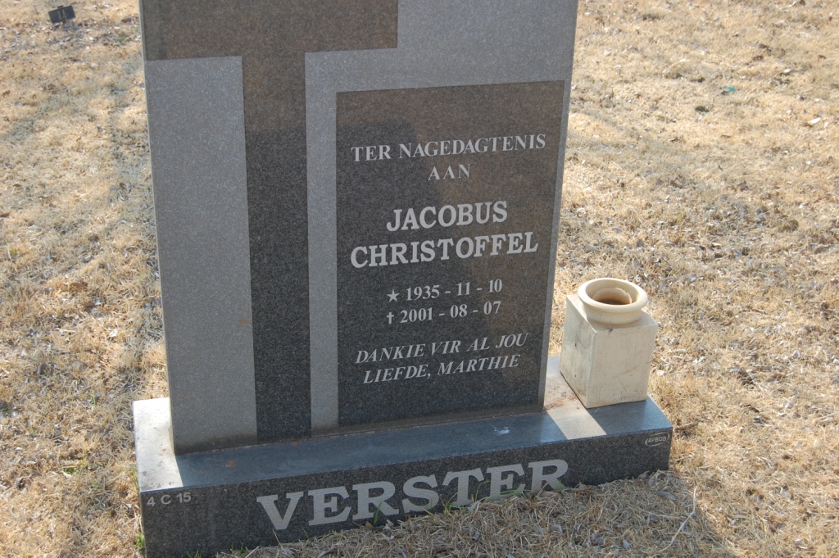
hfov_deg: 37.9
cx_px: 420
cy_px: 279
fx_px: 1223
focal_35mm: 52
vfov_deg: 25.7
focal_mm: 35
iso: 200
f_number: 6.3
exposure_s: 1/160
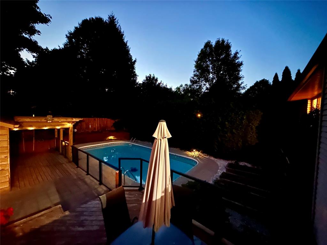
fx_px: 132
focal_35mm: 14
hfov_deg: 102.1
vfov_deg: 85.7
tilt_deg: -2.5
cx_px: 164
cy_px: 122
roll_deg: -1.5
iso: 3200
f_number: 2.2
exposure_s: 1/8
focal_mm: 2.22
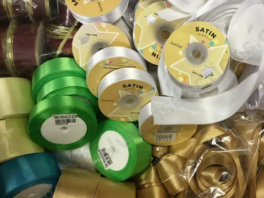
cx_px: 163
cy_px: 112
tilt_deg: -84.7
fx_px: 305
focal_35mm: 40
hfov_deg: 46.4
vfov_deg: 35.9
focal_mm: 4.15
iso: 50
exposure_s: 1/33
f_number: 2.2
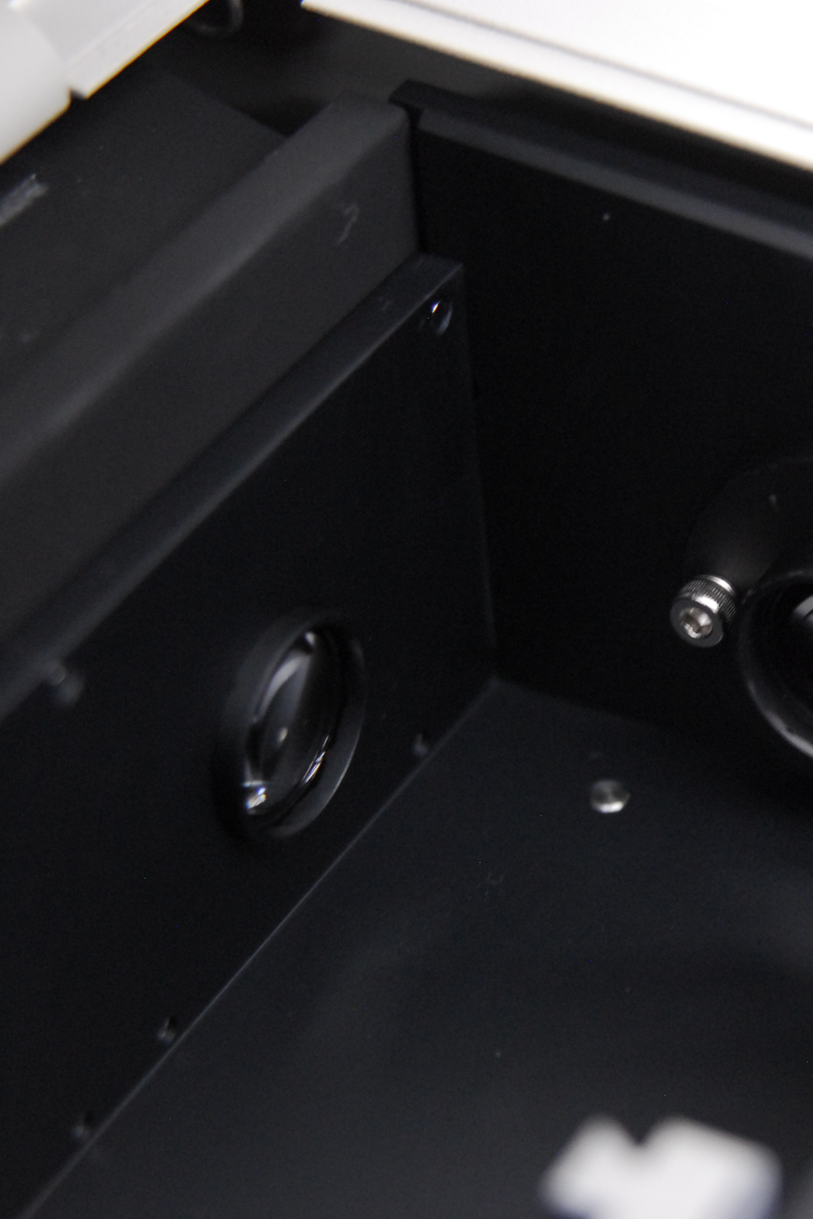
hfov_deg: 12.1
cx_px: 674
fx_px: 3828
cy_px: 608
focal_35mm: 113
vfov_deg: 18.1
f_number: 3.5
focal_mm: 50
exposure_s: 1/60
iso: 800
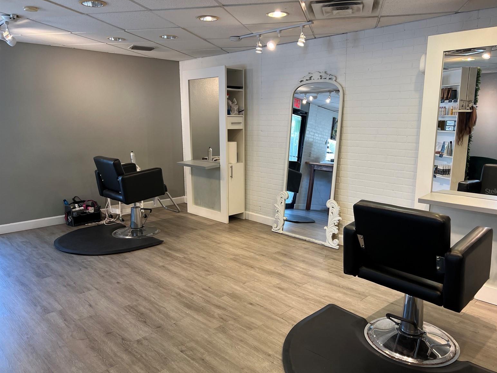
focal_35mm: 27
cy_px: 191
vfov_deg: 51.4
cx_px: 258
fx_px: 388
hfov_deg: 65.3
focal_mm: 5.7
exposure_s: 1/120
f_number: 1.5
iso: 125
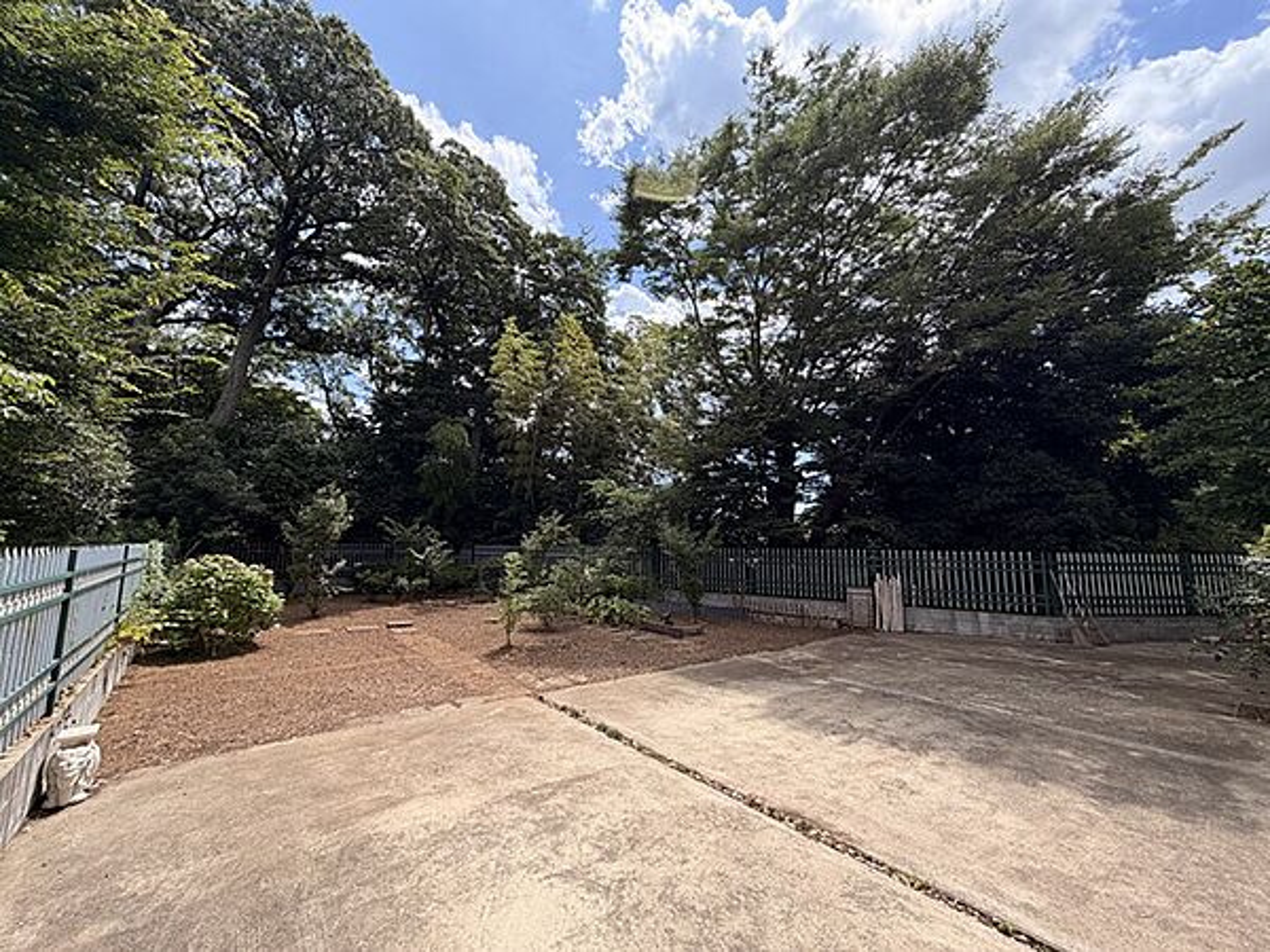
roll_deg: +1.0
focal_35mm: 14
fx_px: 514
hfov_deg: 102.1
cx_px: 635
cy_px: 476
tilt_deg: +8.3
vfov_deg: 85.7
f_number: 2.2
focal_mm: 2.22
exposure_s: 1/770
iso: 40
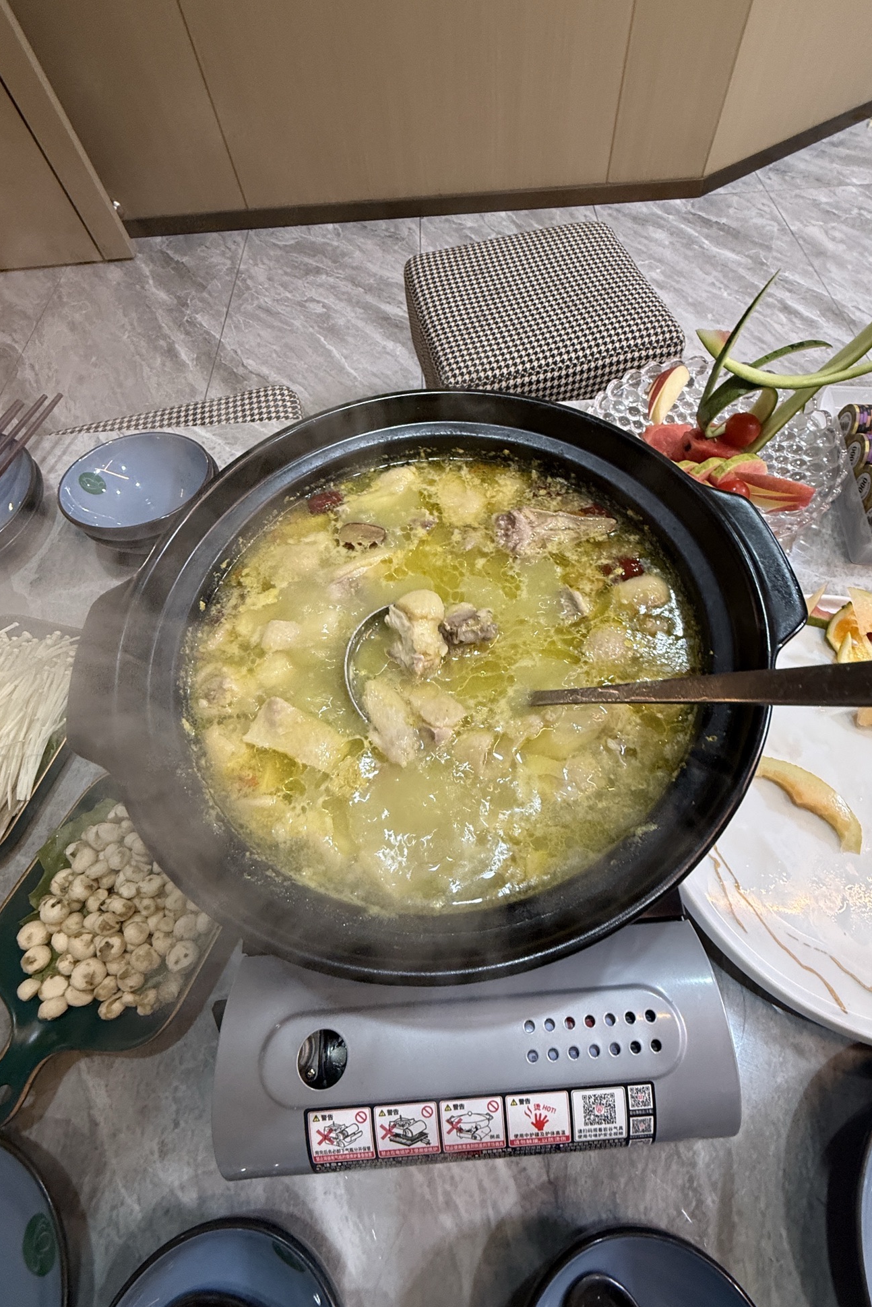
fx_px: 545
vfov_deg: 100.4
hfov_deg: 77.2
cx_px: 467
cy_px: 661
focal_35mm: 15
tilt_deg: -63.0
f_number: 2.2
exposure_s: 1/50
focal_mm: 2.22
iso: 200
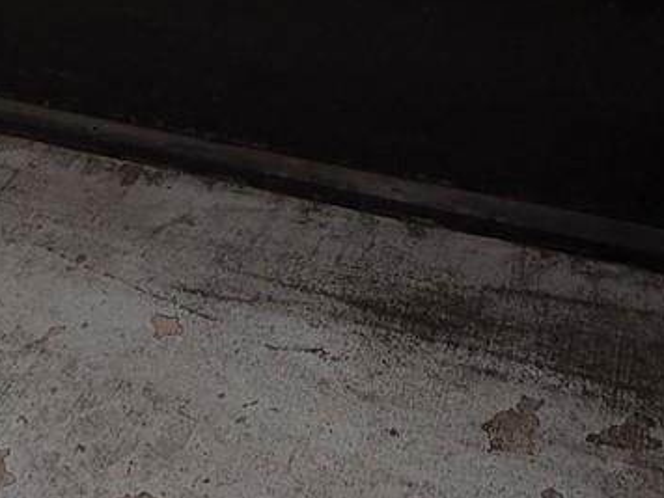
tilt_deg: -1.4
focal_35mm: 63
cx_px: 257
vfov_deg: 17.1
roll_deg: +0.9
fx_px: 1208
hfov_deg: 30.6
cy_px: -500
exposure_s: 1/502
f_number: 2.2
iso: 50
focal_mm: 2.22
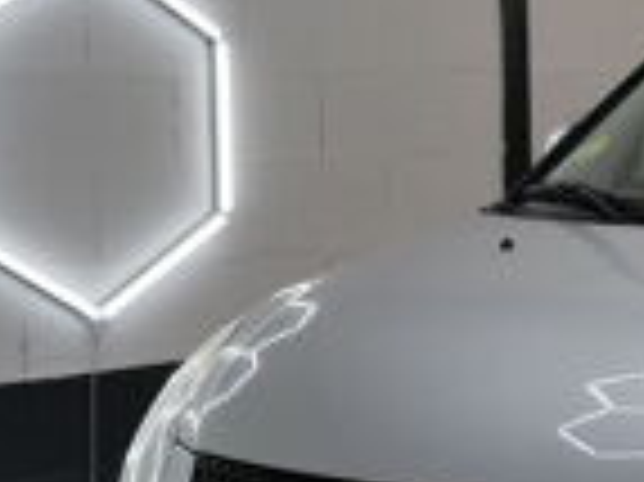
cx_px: 919
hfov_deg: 14.0
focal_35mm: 134
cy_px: 297
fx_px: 2491
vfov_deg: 11.0
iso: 200
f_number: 3.3
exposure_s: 1/125
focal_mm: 20
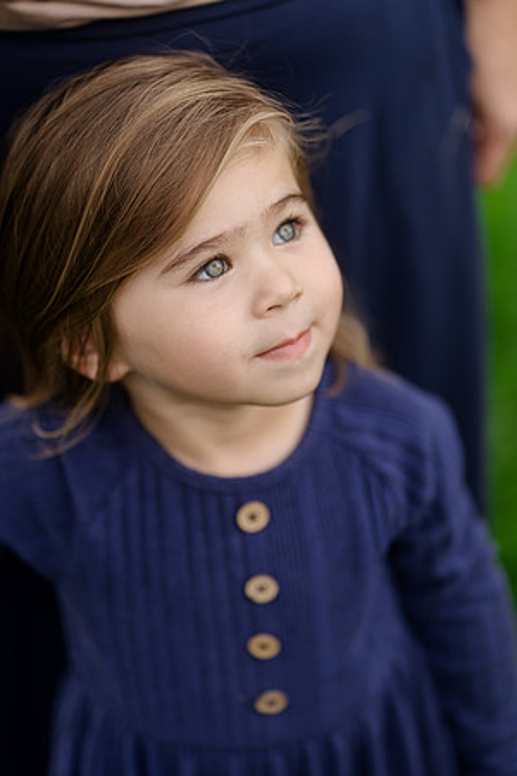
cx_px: 258
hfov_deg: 16.1
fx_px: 1831
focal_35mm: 85
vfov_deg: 23.9
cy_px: 388
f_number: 1.8
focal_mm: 85
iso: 80
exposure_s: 1/500
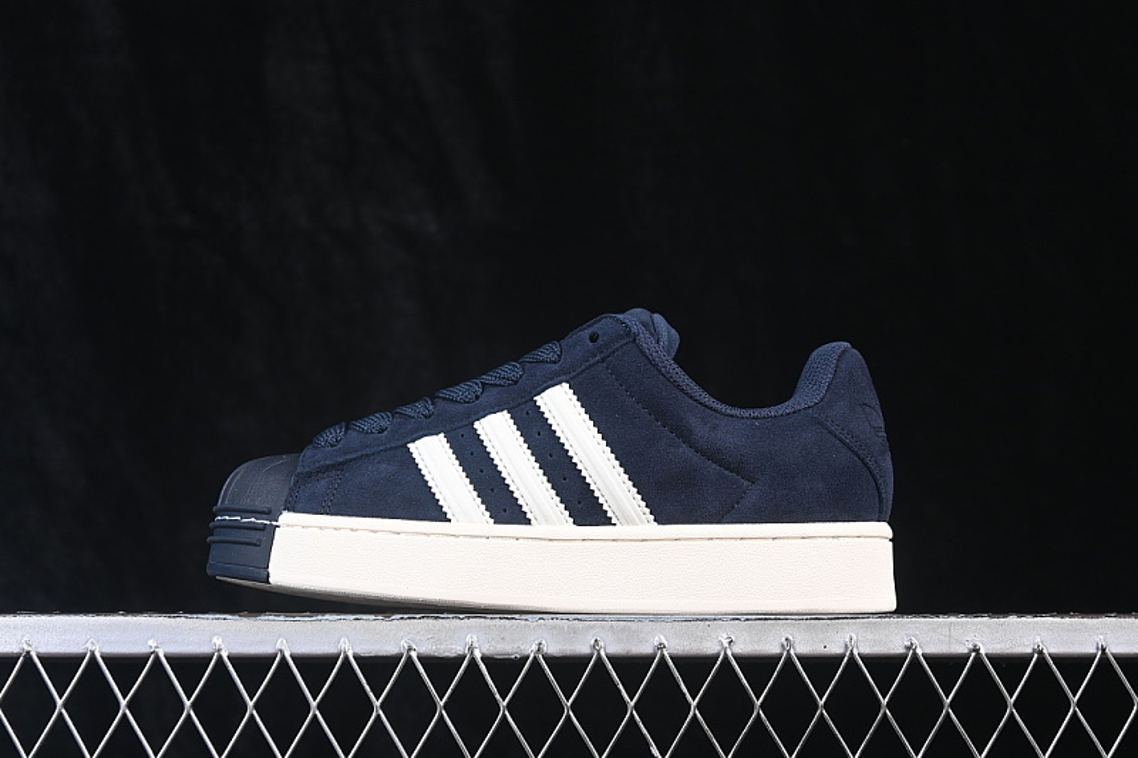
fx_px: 2370
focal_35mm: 75
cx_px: 569
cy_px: 379
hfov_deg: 27.0
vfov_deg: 18.2
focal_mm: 50
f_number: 6.3
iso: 160
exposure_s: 1/60
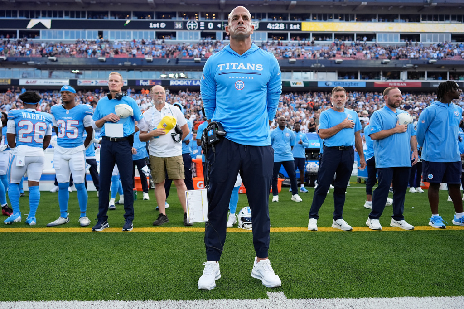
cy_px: 154
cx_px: 232
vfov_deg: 53.1
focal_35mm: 24
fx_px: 309
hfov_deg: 73.8
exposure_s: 1/6400
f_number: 2.2
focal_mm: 24
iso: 800
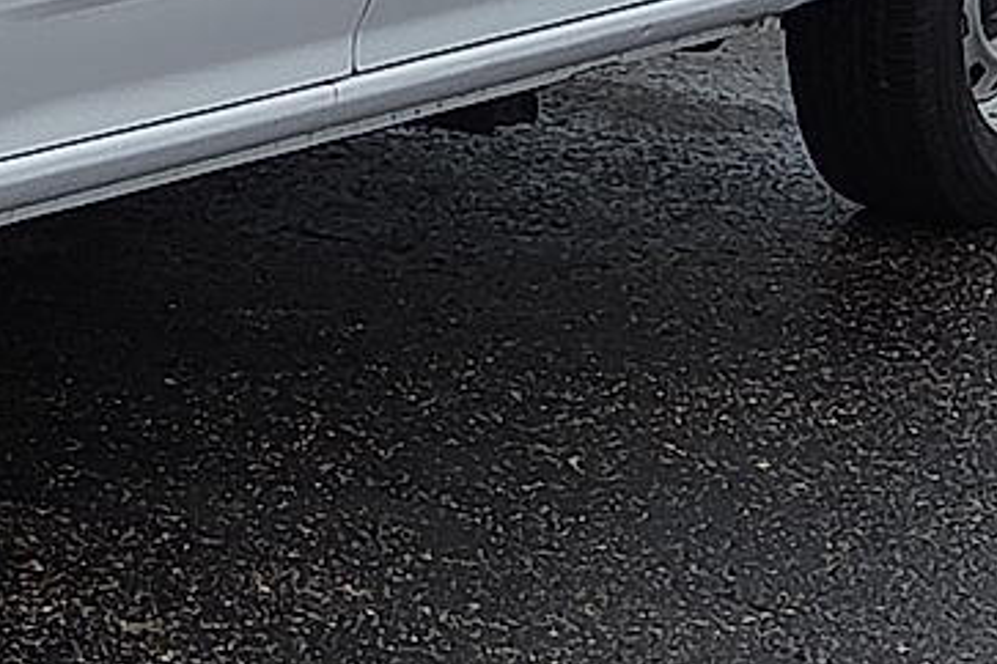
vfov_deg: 7.6
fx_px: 4957
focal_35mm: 179
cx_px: -802
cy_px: -241
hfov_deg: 10.8
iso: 76
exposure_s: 1/1667
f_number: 1.8
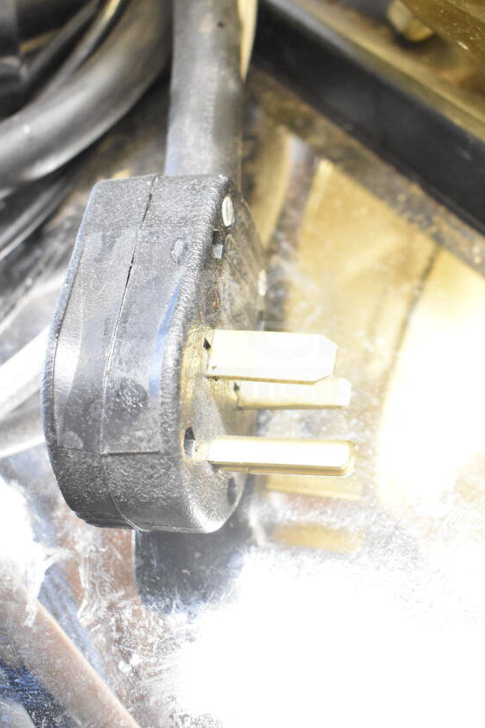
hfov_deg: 29.2
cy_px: 339
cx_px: 262
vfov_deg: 42.7
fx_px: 929
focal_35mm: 46
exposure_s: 1/50
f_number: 4.2
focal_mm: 28
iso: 5000
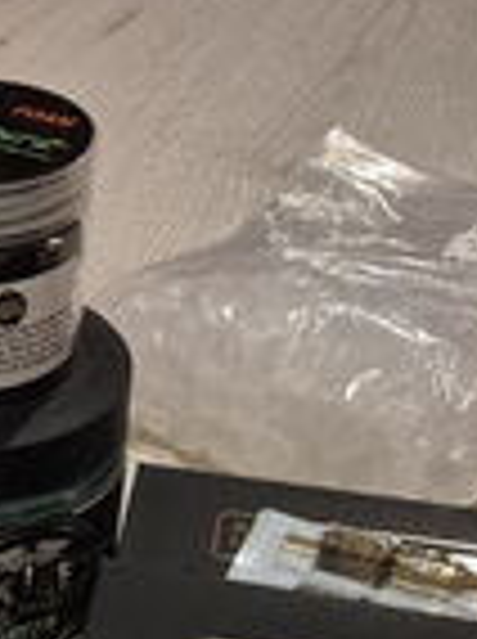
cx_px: -56
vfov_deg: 22.0
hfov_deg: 17.5
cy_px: 810
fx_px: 1493
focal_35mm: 81
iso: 800
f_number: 1.8
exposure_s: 1/100
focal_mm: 5.4
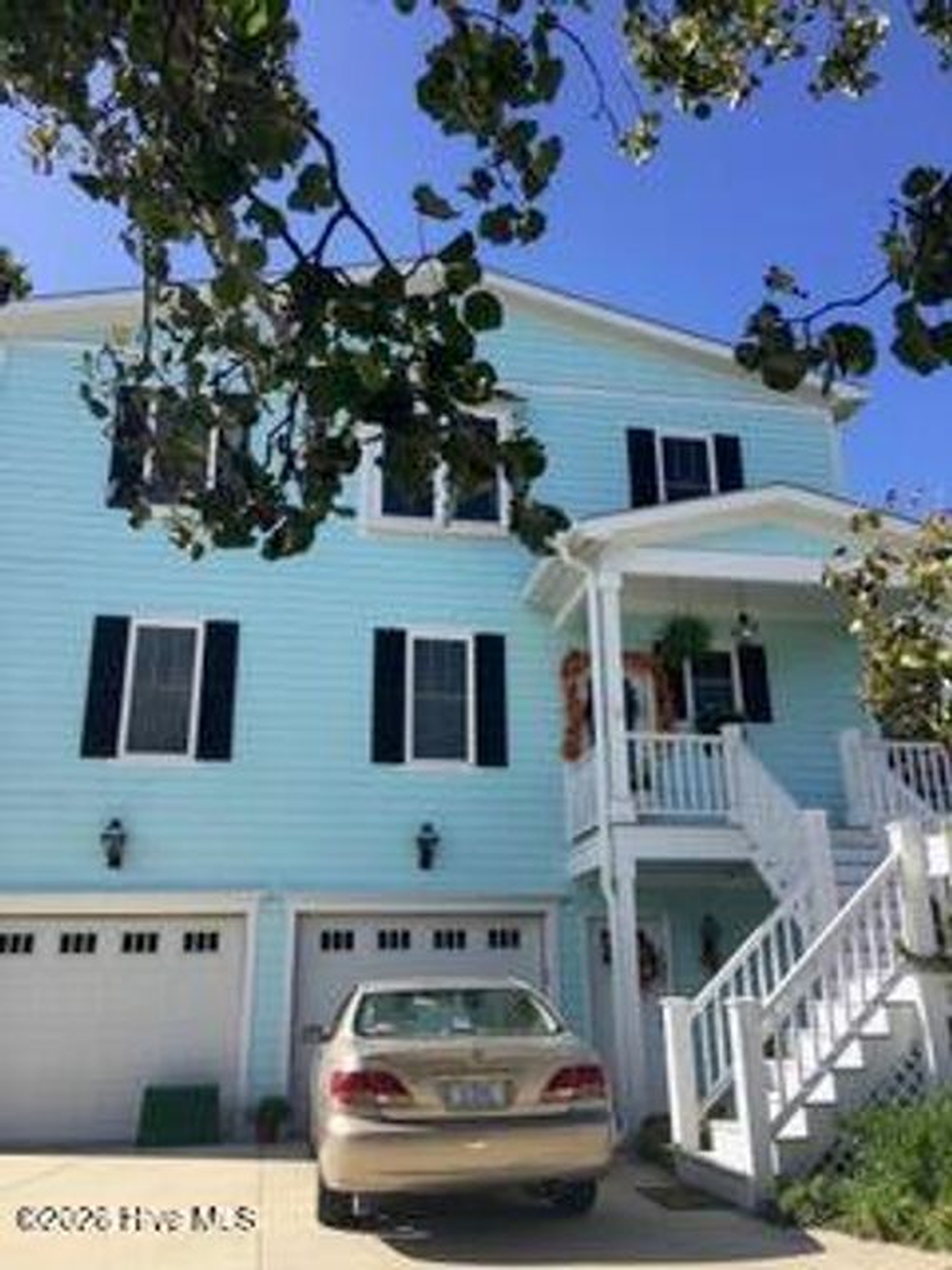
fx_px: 1064
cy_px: 635
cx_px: 476
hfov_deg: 48.2
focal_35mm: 29
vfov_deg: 61.7
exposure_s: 1/810
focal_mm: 4.15
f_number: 2.2
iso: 25
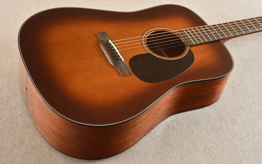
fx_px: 507
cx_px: 132
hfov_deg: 29.0
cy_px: 82
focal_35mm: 71
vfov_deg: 18.3
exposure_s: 1/50
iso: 200
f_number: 4.5
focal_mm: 46
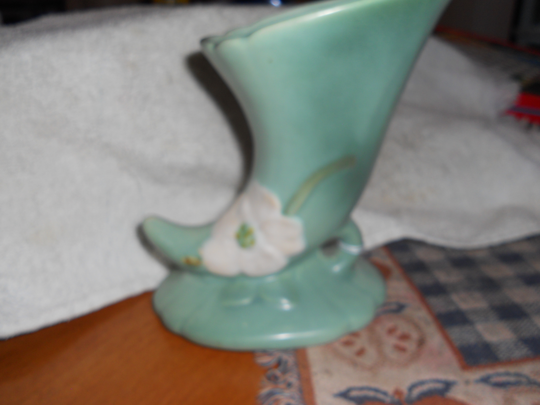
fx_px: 499
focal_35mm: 32
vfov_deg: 44.2
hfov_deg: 56.8
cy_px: 202
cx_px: 270
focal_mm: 5.8
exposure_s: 1/25
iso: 80
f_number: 8.8
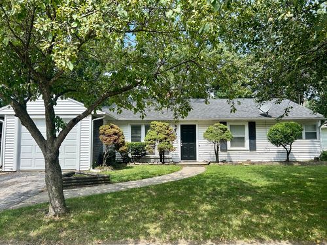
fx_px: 246
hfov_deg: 67.3
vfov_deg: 53.1
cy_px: 122
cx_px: 164
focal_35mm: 26
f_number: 1.5
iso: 50
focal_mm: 5.7
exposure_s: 1/2208
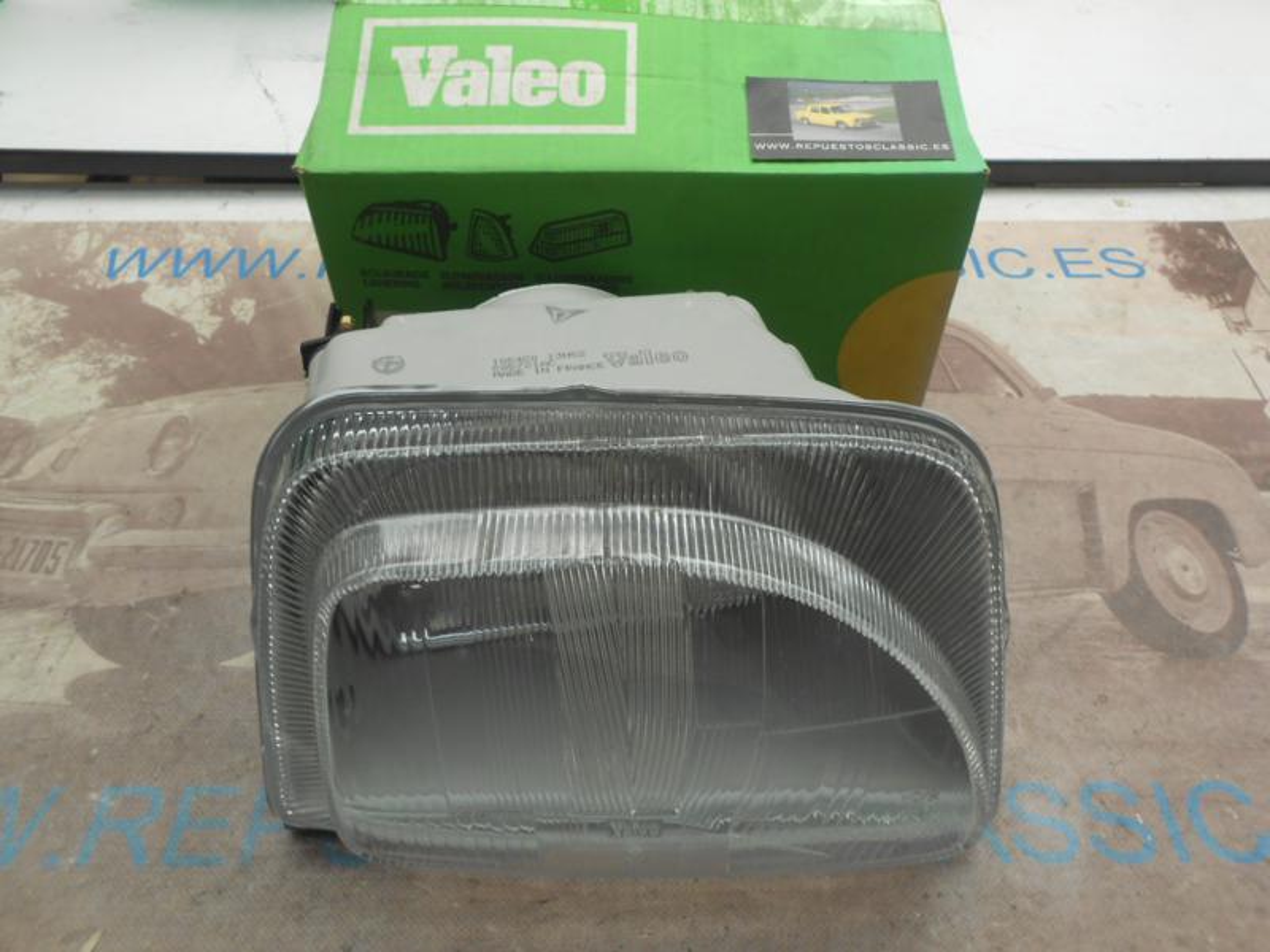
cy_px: 476
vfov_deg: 53.1
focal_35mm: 26
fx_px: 954
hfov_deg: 67.3
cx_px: 635
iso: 100
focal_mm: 4.6
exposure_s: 1/30
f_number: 3.5
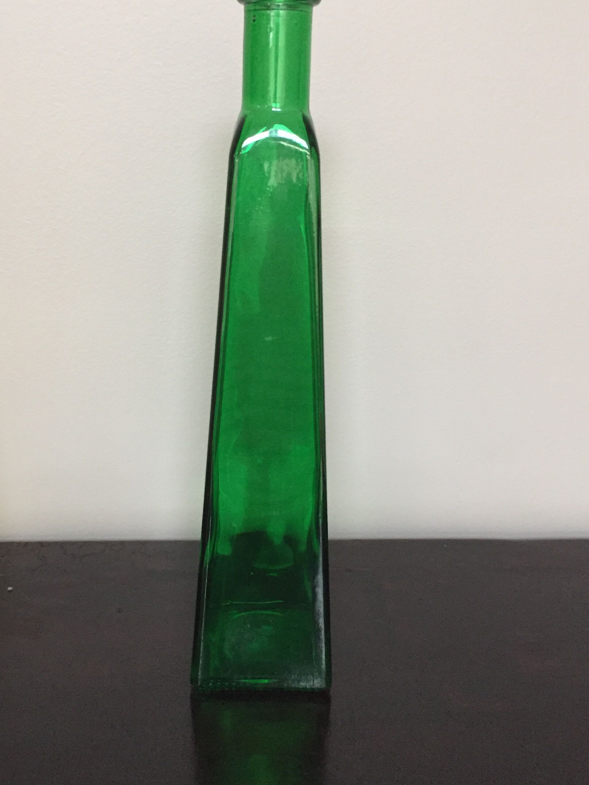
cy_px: 351
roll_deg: -0.4
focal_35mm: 37
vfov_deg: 50.0
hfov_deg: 38.6
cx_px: 268
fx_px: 839
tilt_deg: -15.8
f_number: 2.2
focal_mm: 4.15
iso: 250
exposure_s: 1/33
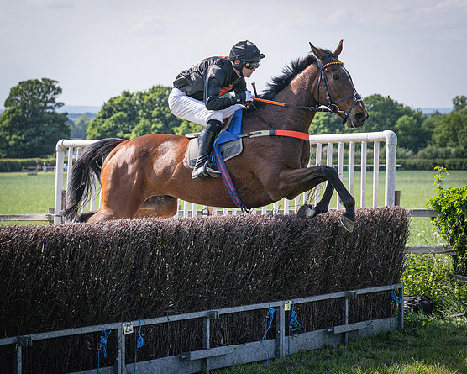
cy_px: 201
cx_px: 221
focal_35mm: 121
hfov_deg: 15.9
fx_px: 1673
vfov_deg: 12.7
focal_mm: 74
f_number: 4
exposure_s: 1/3200
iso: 400
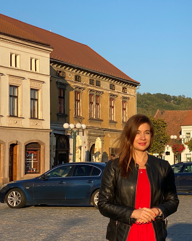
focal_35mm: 88
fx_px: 625
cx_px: 197
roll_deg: +0.0
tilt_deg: +2.3
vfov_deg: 21.7
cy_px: 135
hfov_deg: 17.0
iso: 20
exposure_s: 1/841
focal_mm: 6
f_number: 2
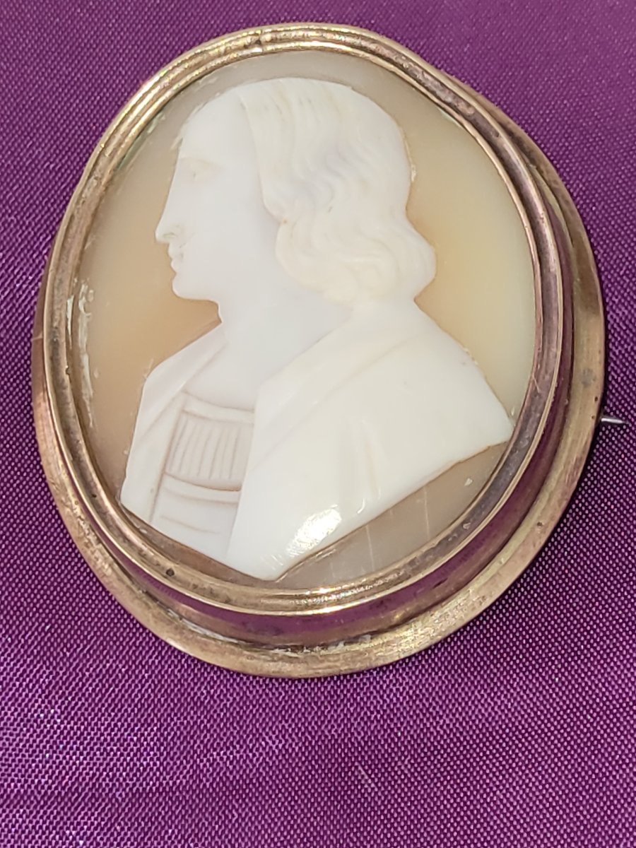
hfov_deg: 53.1
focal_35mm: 26
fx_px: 637
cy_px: 424
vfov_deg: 67.3
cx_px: 318
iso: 64
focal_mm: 5.4
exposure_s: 1/50
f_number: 1.8
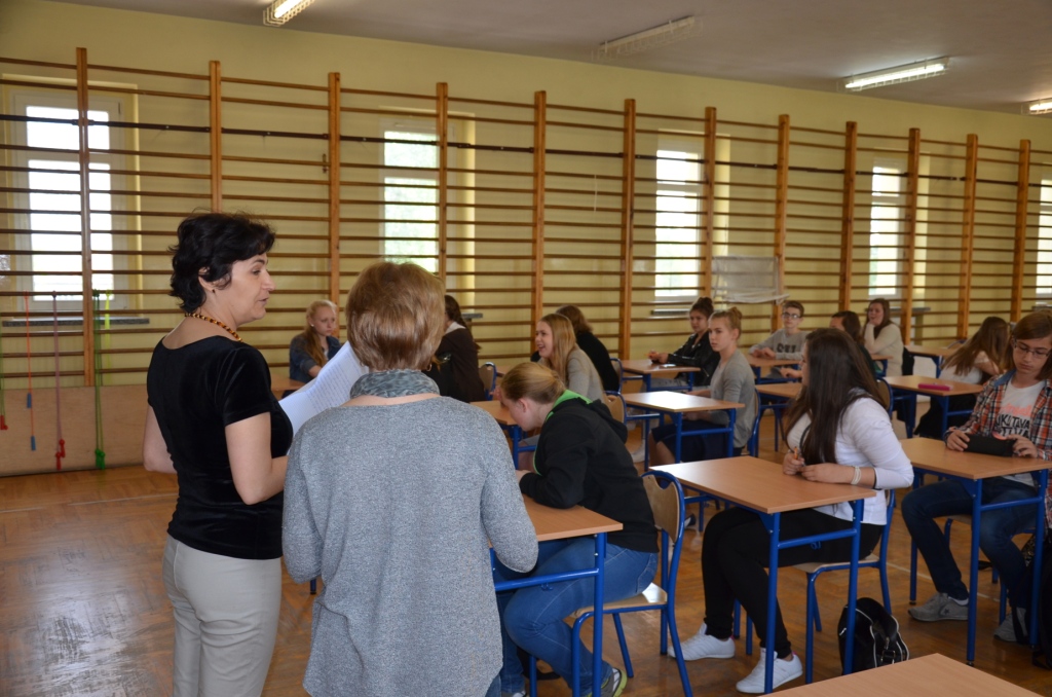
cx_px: 526
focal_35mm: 36
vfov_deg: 36.7
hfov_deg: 53.2
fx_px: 1050
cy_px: 348
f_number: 3.8
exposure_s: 1/125
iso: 400
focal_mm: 24
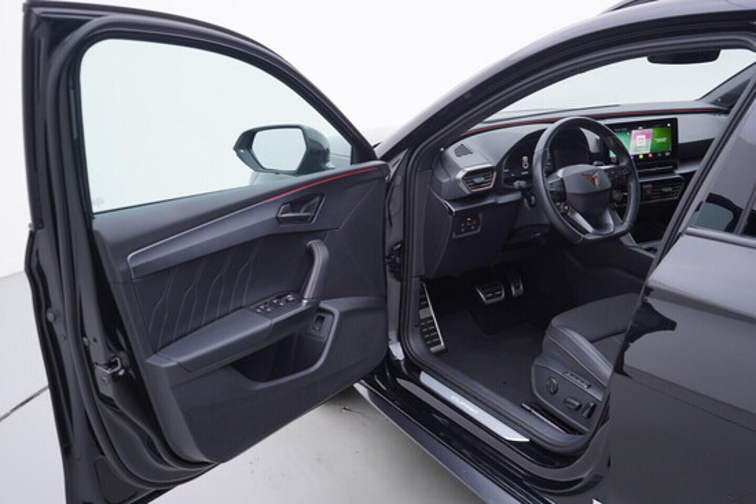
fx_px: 756
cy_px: 252
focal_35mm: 36
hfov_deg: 53.1
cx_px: 378
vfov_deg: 36.9
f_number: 3.2
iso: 125
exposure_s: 1/50
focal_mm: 24
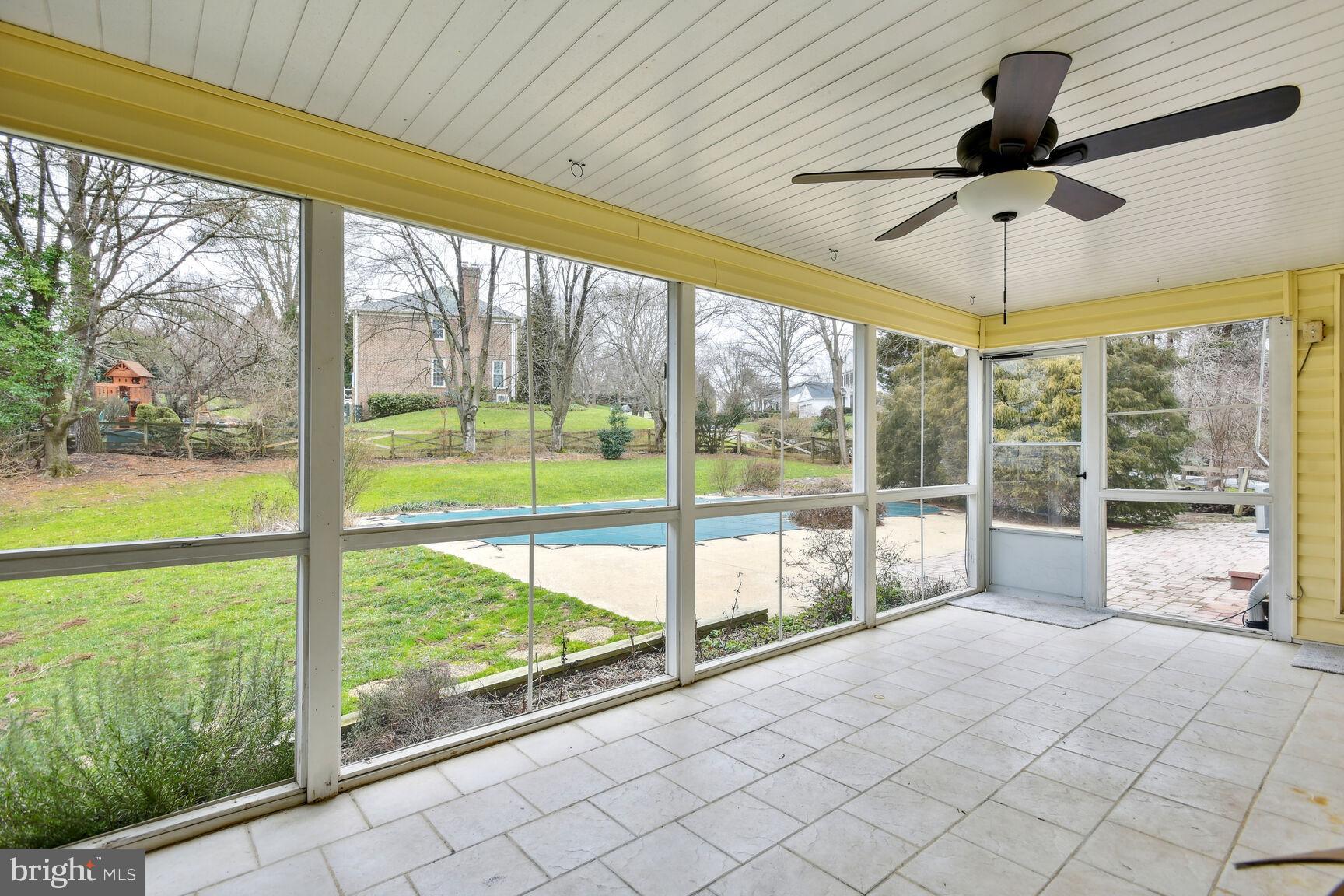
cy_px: 448
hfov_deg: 93.3
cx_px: 672
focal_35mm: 17
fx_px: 635
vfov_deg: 70.4
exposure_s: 1/30
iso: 200
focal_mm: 17
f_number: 8
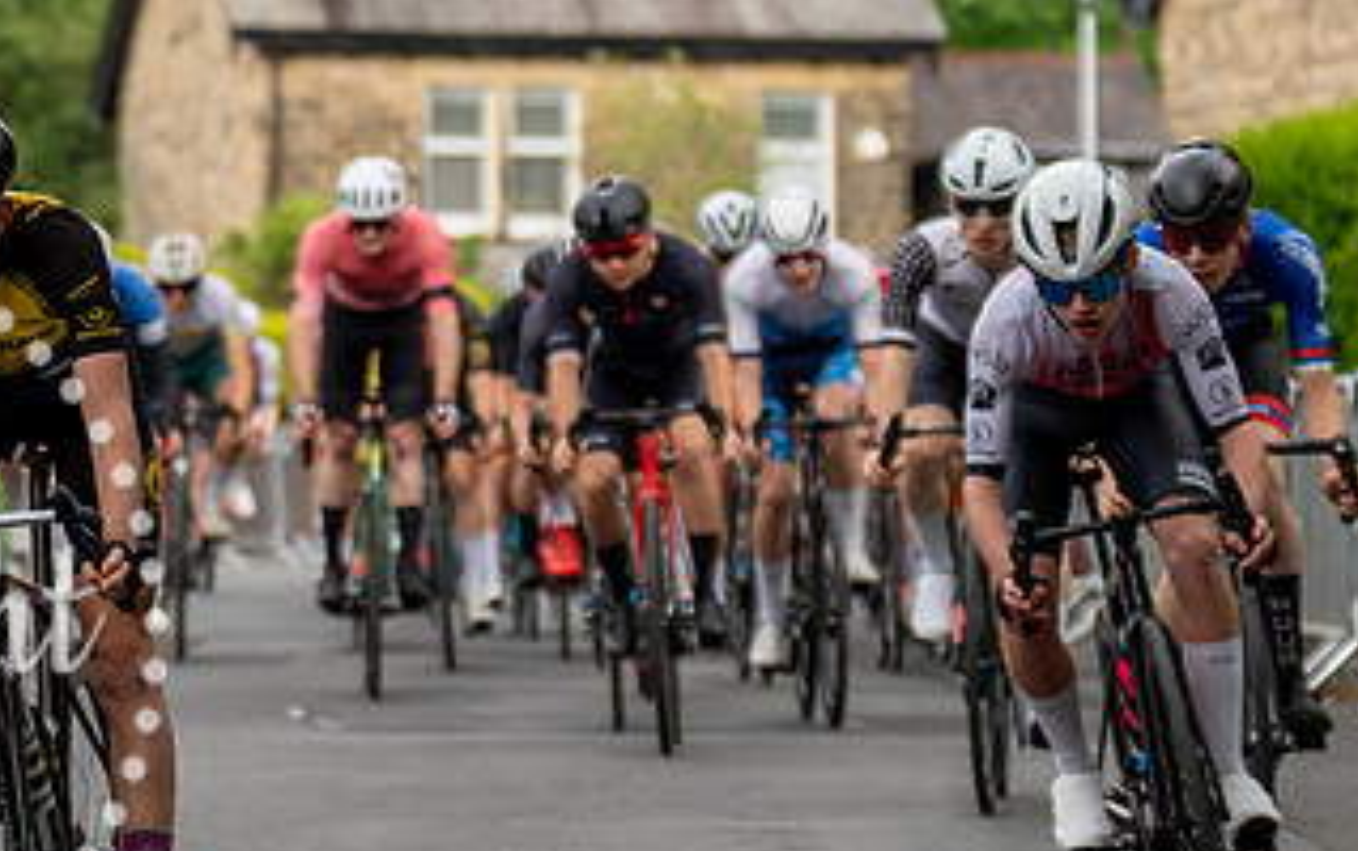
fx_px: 10039
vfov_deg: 4.9
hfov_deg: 7.7
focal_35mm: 271
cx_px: -130
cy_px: 299
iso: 400
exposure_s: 1/800
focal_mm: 94
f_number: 2.8
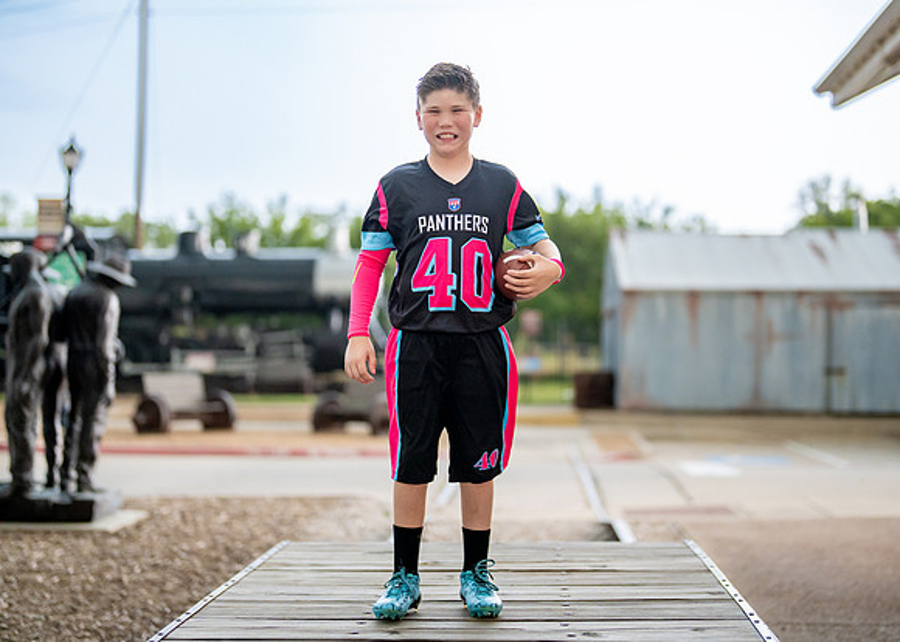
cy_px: 292
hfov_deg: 33.2
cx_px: 462
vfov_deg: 24.0
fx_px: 1508
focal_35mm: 59
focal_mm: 50
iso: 1250
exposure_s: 1/400
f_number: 1.2
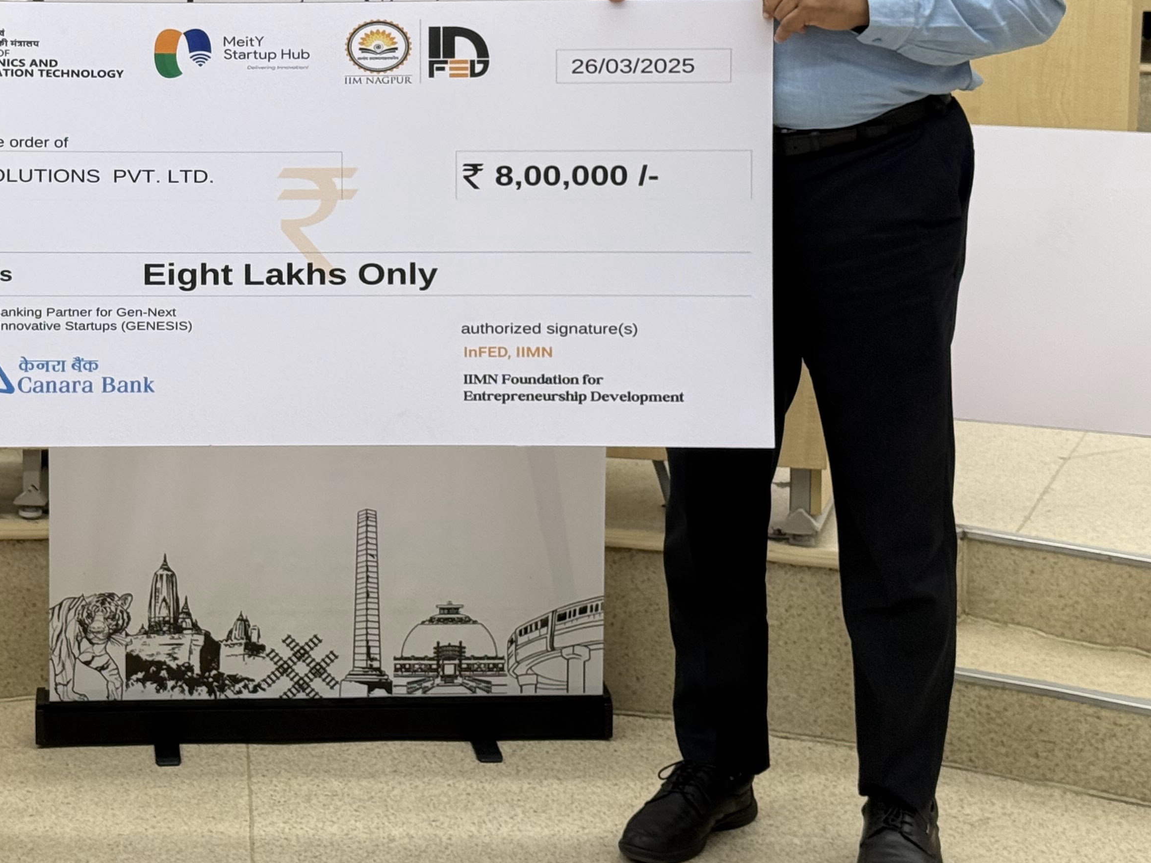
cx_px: 203
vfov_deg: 17.6
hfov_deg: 23.2
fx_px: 2760
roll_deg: +0.3
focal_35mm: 83
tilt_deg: -6.9
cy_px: 192
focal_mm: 6.76
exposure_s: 1/100
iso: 100
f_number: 1.78
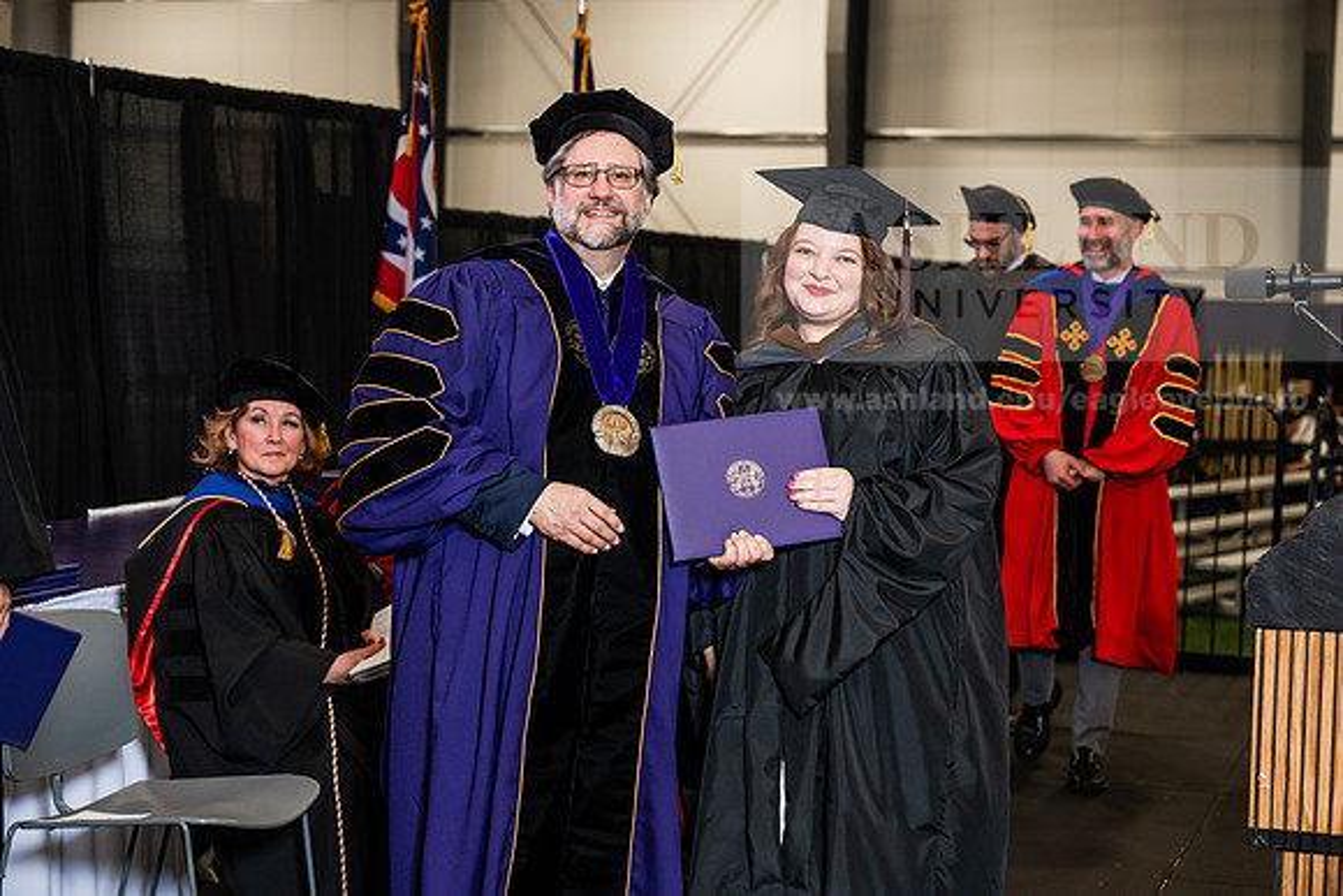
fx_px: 2500
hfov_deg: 30.1
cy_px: 448
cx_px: 672
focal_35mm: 67
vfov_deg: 20.3
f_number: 4.5
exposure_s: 1/200
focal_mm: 67
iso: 1250
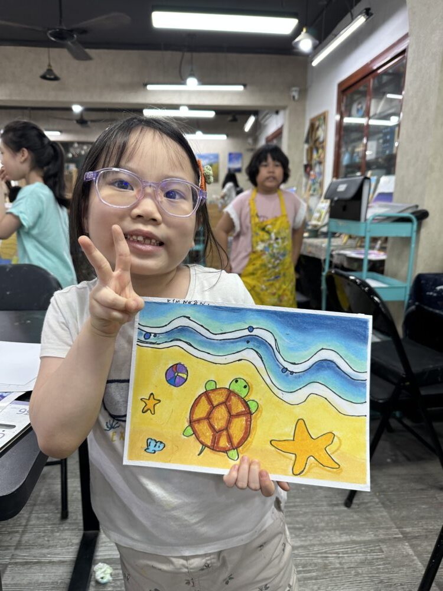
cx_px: 222
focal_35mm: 24
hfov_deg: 56.8
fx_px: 410
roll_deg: -2.3
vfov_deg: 71.6
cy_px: 296
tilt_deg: -12.6
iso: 100
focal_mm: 6.86
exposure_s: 1/100
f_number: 1.78
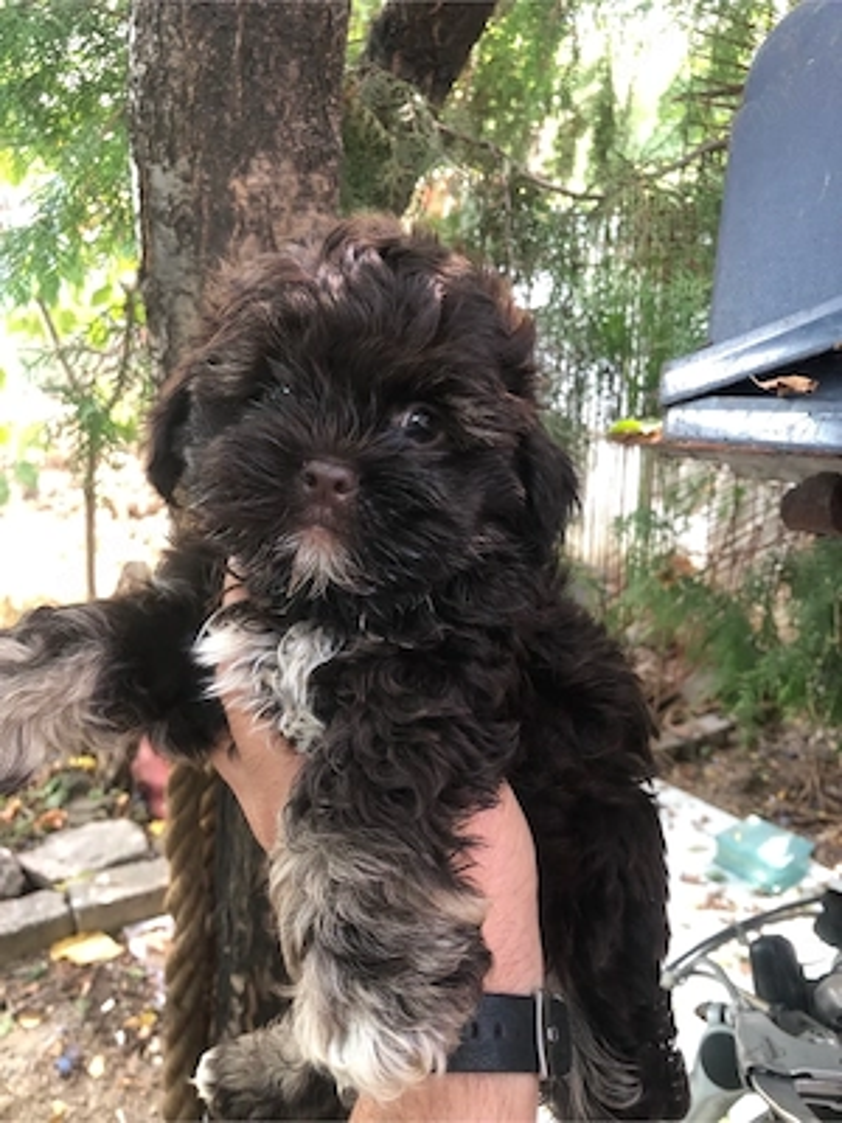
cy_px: 562
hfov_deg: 49.7
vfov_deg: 63.4
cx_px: 421
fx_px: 908
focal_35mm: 28
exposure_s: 1/30
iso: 32
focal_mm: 3.99
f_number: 1.8
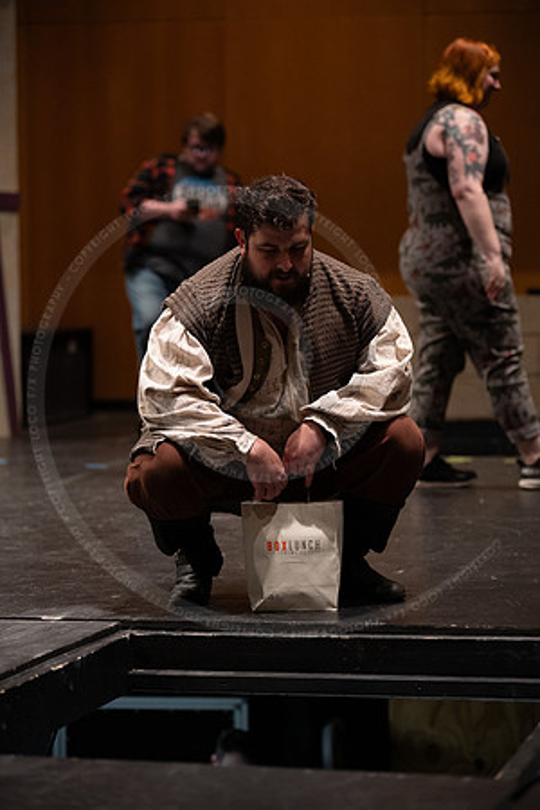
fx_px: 2137
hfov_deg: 14.4
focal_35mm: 95
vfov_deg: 21.5
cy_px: 405
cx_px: 270
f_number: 2.7
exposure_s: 1/250
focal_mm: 95
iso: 2000
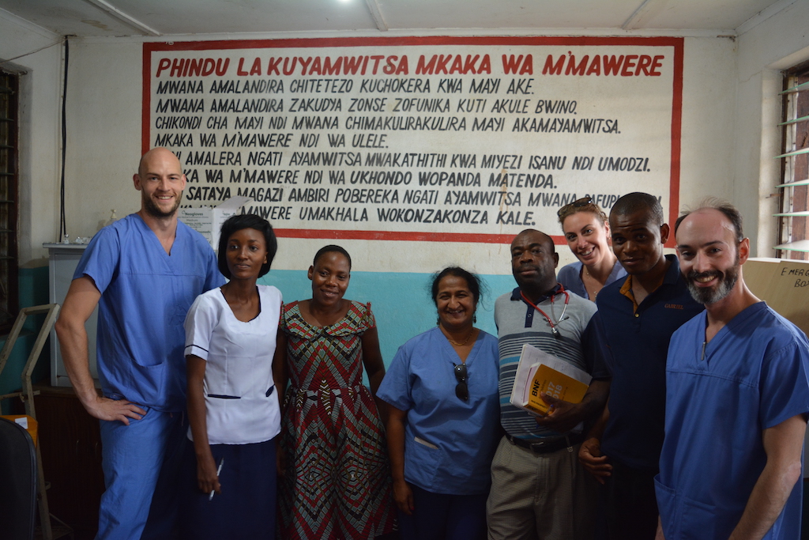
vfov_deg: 41.7
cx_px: 404
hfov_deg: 59.5
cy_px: 270
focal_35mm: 32
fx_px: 708
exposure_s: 1/30
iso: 1000
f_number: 3.8
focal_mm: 21
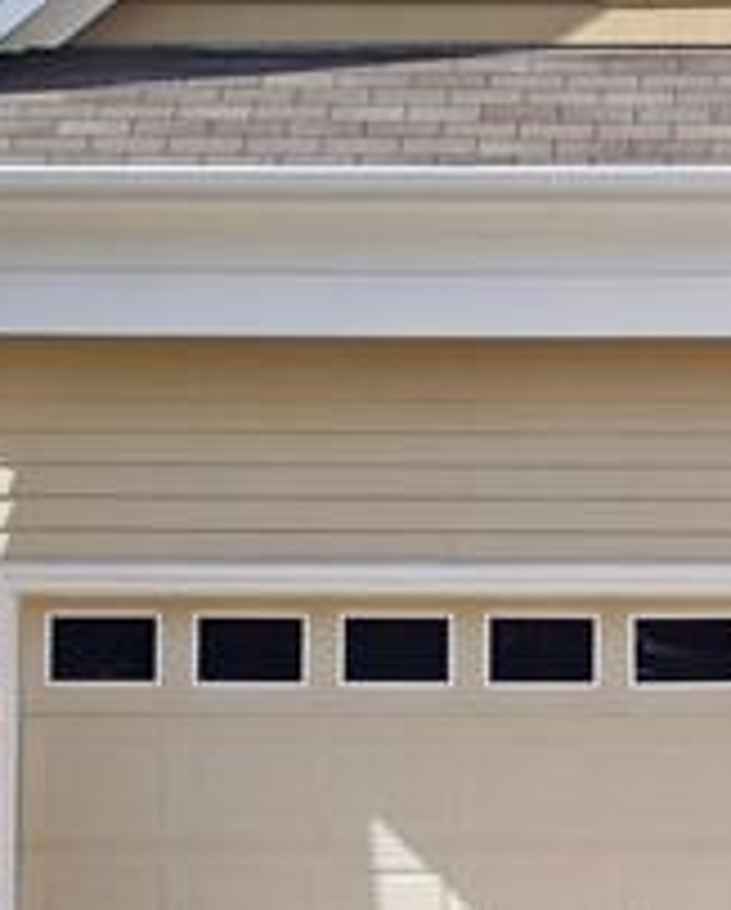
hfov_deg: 9.0
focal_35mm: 167
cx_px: 1191
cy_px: 542
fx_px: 4506
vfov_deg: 11.5
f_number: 9
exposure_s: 1/400
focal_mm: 17
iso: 200
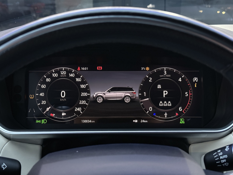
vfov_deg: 30.3
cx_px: 116
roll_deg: -0.5
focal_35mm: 48
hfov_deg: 39.7
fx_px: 323
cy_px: 88
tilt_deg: -16.5
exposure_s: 1/25
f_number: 1.78
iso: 400
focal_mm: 6.76
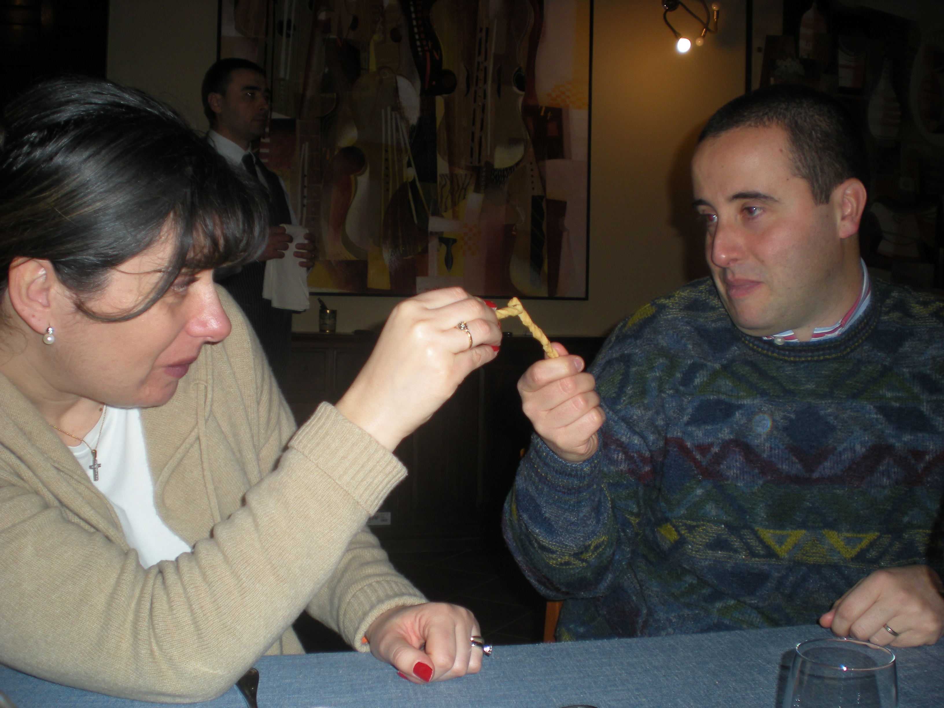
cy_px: 354
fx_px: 1036
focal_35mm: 38
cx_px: 472
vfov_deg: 37.7
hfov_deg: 49.0
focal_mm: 6.3
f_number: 3.1
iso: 69
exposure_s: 1/60
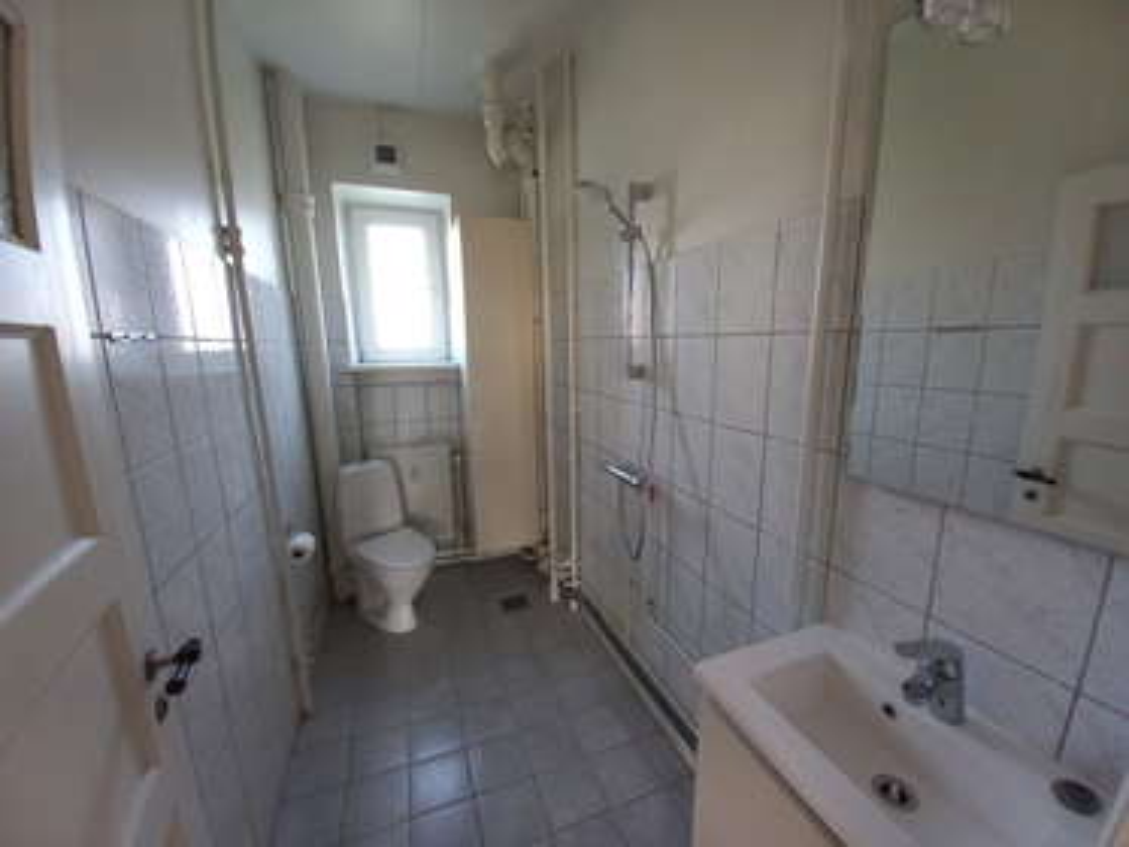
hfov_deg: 106.2
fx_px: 424
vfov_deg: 89.9
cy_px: 424
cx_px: 564
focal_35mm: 13
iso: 160
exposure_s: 1/33.3
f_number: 2.2
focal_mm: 1.42
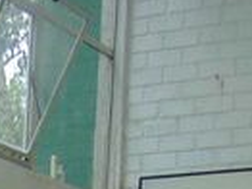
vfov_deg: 6.7
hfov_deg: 9.9
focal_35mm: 195
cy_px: 608
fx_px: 1418
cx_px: -117
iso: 80
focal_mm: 4.5
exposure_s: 1/30
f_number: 3
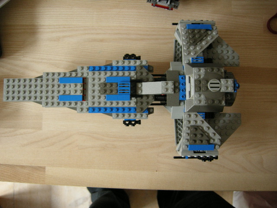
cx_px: 138
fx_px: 288
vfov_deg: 39.7
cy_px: 104
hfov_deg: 51.4
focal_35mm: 36
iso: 172
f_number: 2.7
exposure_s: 1/61
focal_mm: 7.5
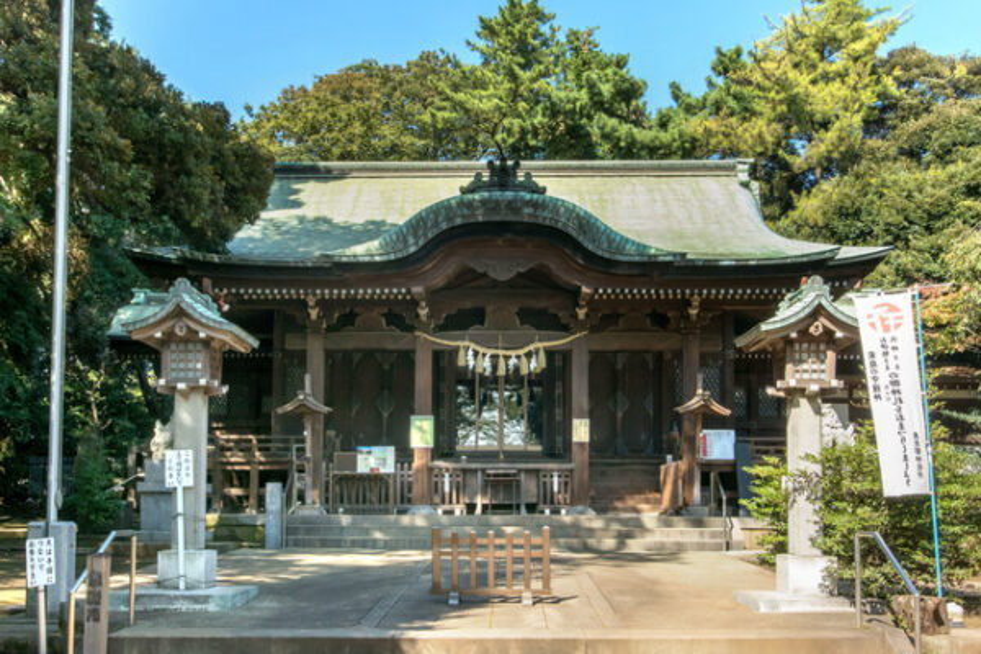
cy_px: 327
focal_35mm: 35
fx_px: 954
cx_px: 490
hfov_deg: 54.4
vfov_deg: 37.9
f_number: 8
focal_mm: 13
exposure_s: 1/200
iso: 400
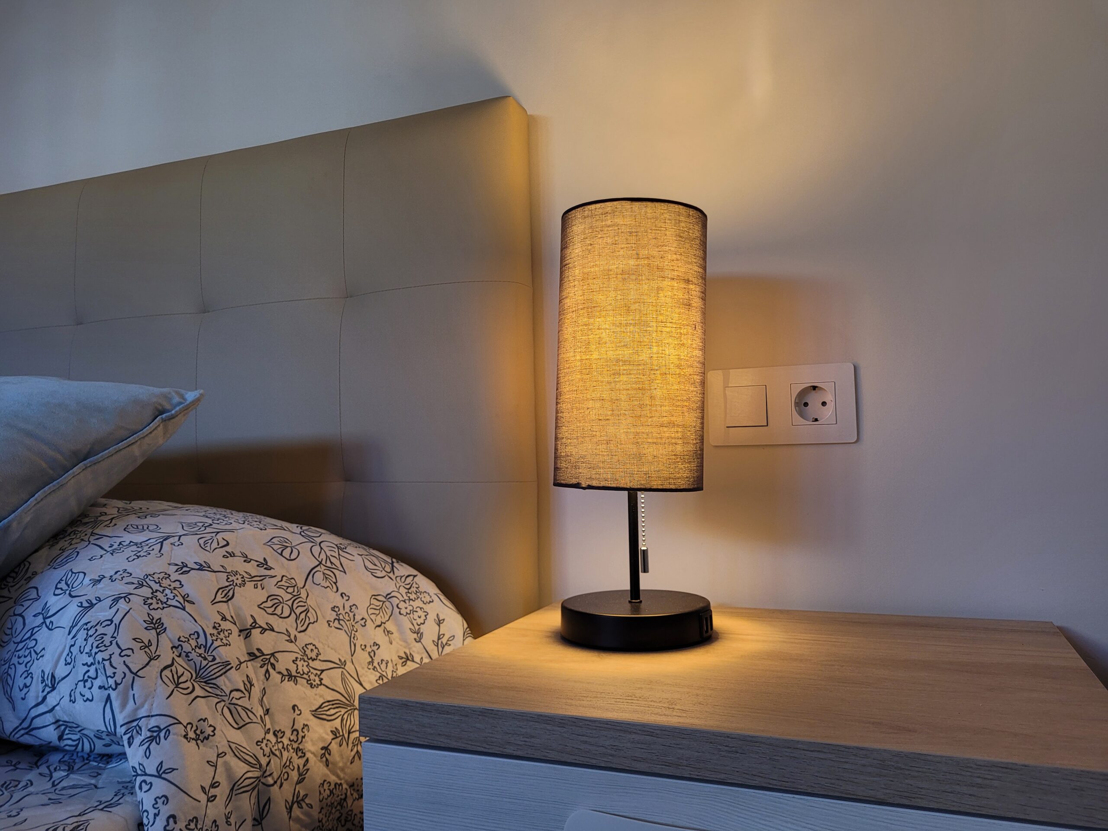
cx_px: 554
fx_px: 832
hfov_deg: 67.3
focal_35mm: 26
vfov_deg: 53.1
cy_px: 416
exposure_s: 1/100
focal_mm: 5.4
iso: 100
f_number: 1.8
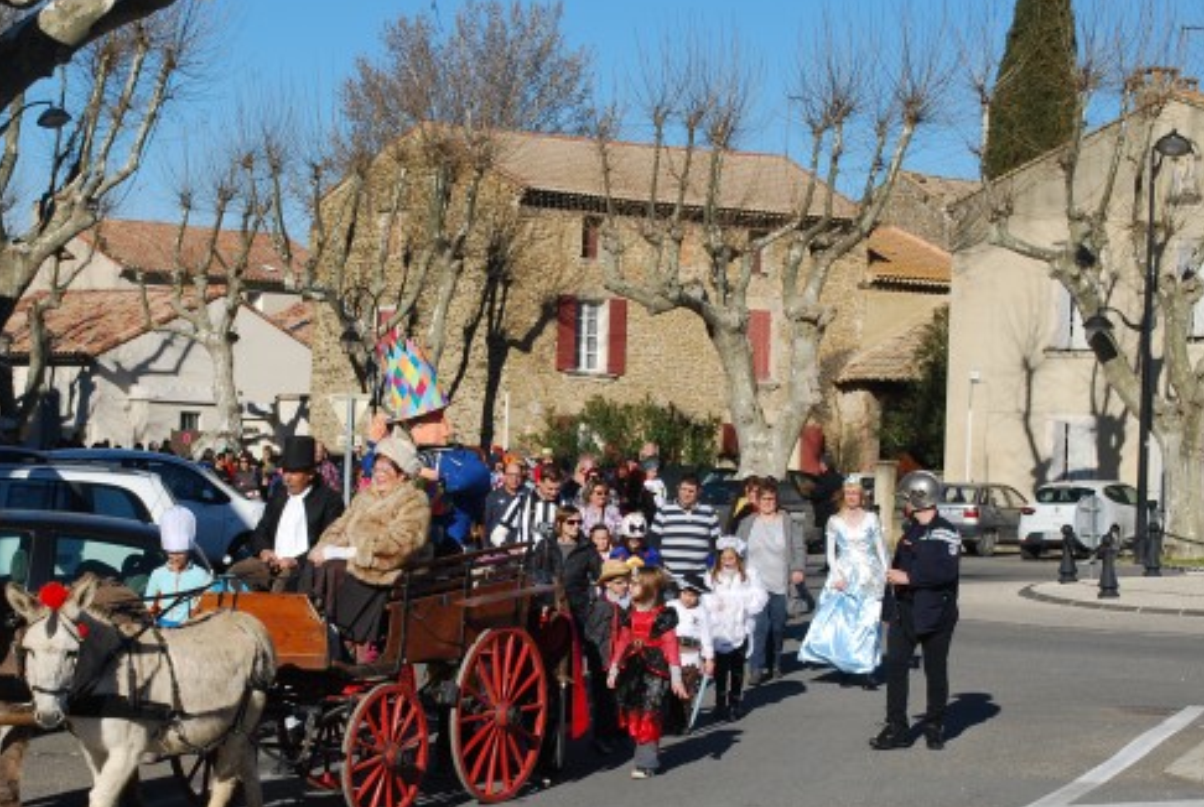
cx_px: 466
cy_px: 439
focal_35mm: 79
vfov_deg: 17.3
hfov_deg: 25.6
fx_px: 2647
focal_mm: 40
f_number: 9
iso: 100
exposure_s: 1/320
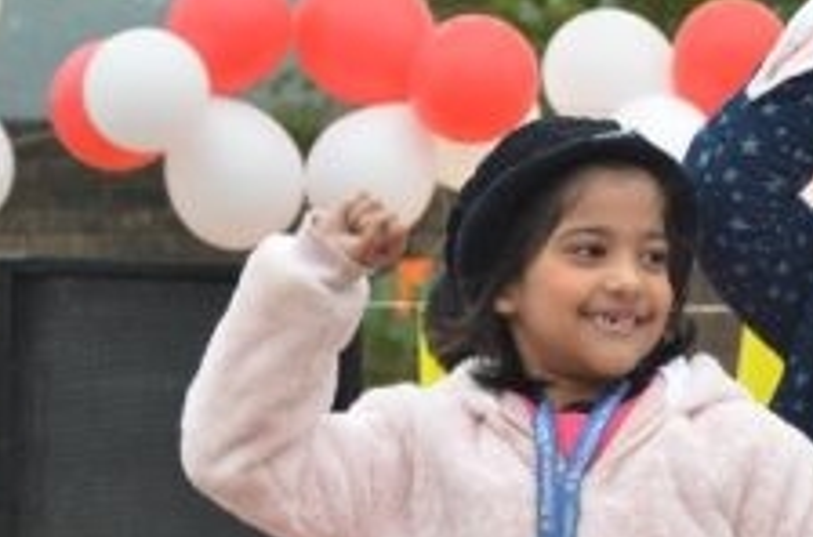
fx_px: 6328
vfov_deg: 4.9
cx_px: 911
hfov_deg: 7.3
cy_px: 365
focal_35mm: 281
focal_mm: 70
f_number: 5.3
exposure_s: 1/200
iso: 200
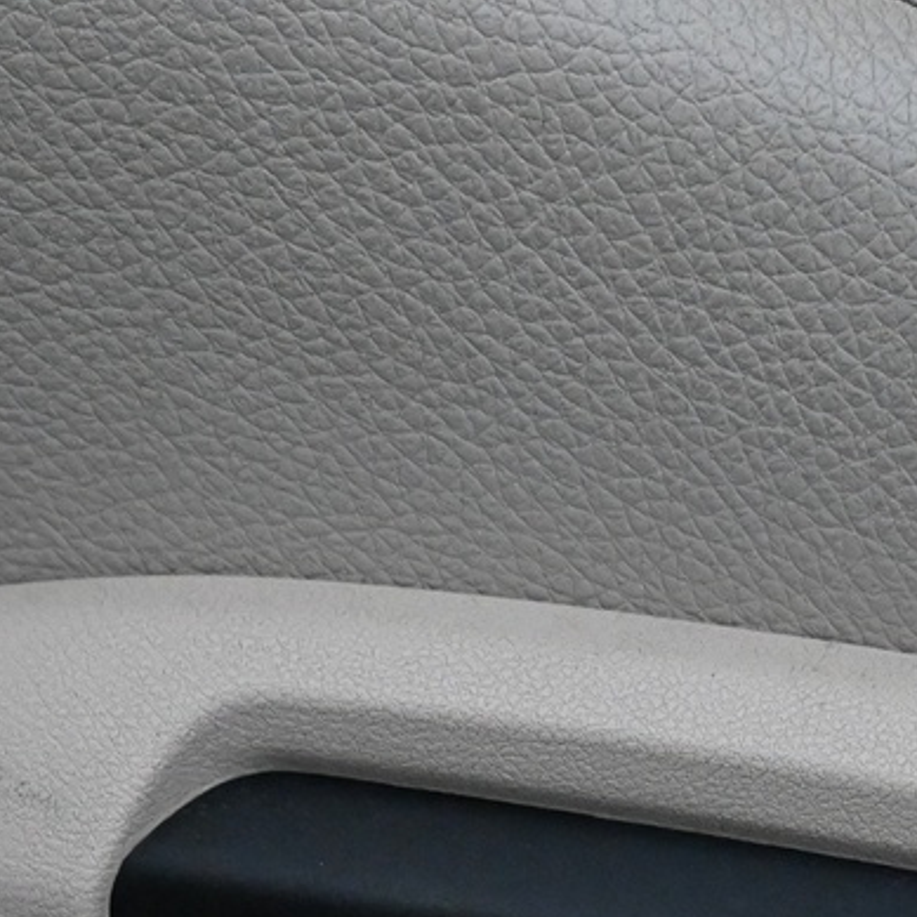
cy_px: 1195
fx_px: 2548
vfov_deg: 18.9
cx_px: 943
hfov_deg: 19.7
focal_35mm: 85
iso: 4000
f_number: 5
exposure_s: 1/80
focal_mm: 16
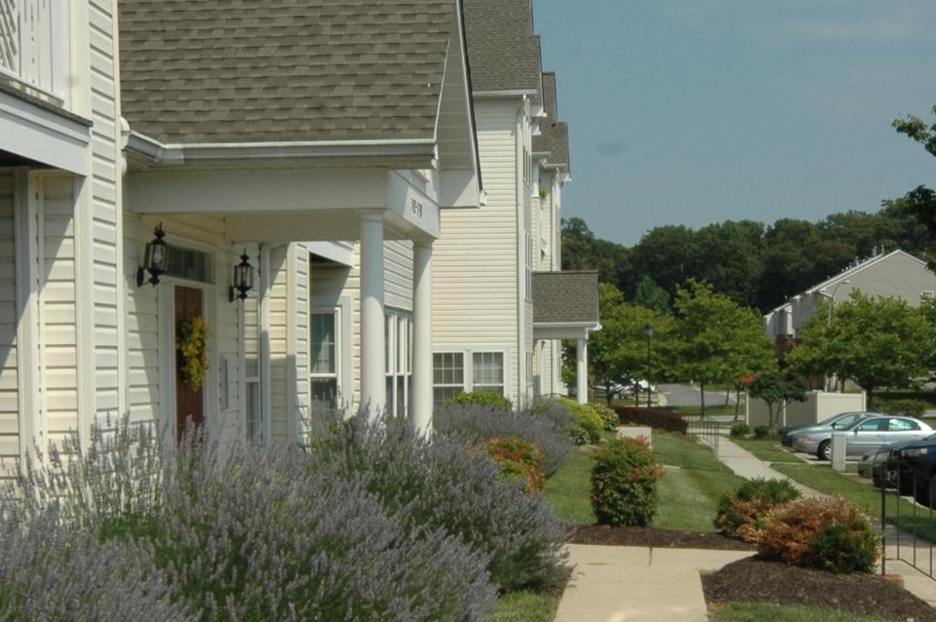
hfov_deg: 31.4
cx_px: 466
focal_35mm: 64
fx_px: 1662
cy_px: 449
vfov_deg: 21.1
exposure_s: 1/640
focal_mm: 20
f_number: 13
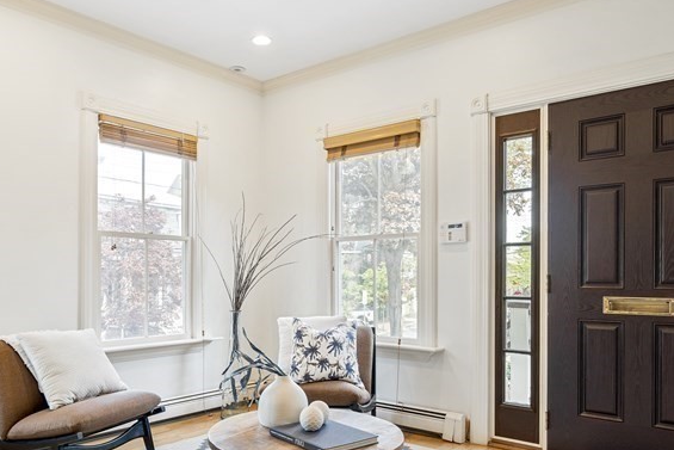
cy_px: 286
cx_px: 305
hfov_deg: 63.5
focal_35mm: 29
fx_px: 543
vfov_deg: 44.6
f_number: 5.6
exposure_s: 1/5
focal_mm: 16
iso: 320
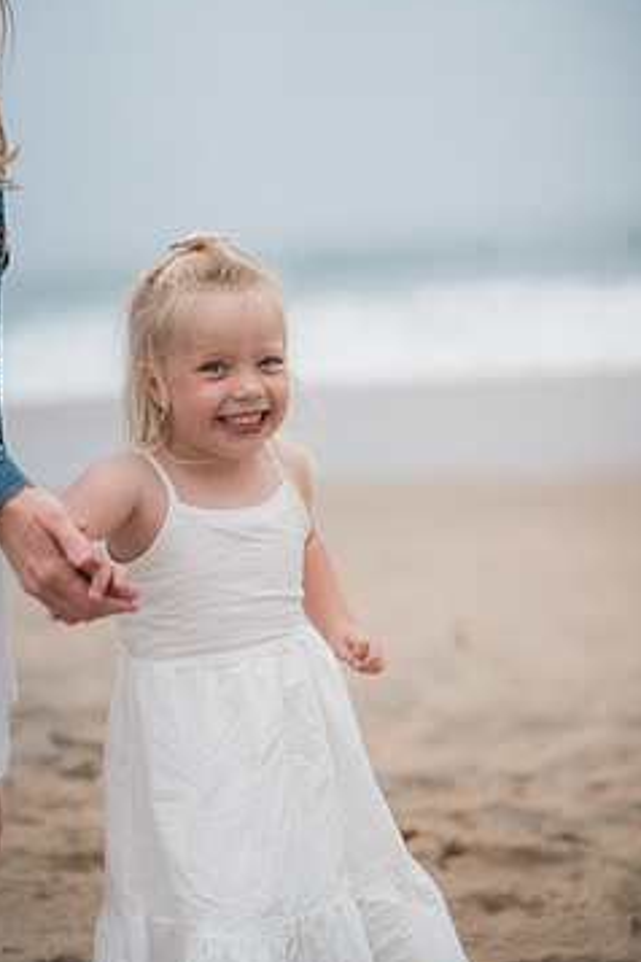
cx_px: 299
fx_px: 1682
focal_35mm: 63
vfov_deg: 31.9
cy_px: 488
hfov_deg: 21.6
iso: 160
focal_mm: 50
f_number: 1.4
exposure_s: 1/4000
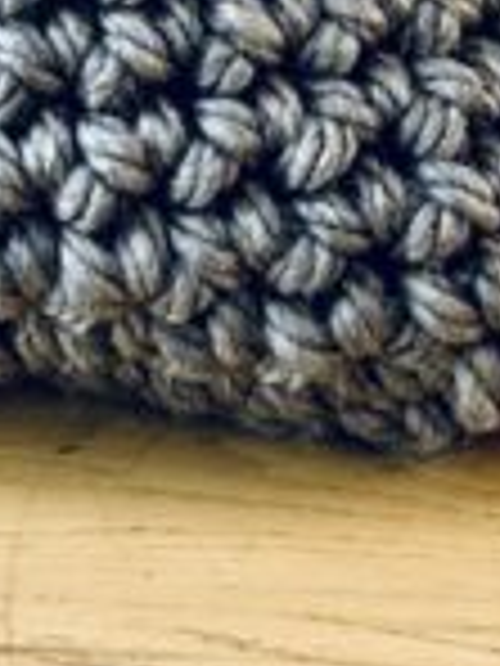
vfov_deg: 10.3
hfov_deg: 8.9
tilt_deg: -9.4
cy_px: -918
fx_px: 3197
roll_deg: -0.9
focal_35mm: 166
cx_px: 383
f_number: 1.78
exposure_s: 1/60
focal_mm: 6.86
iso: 400
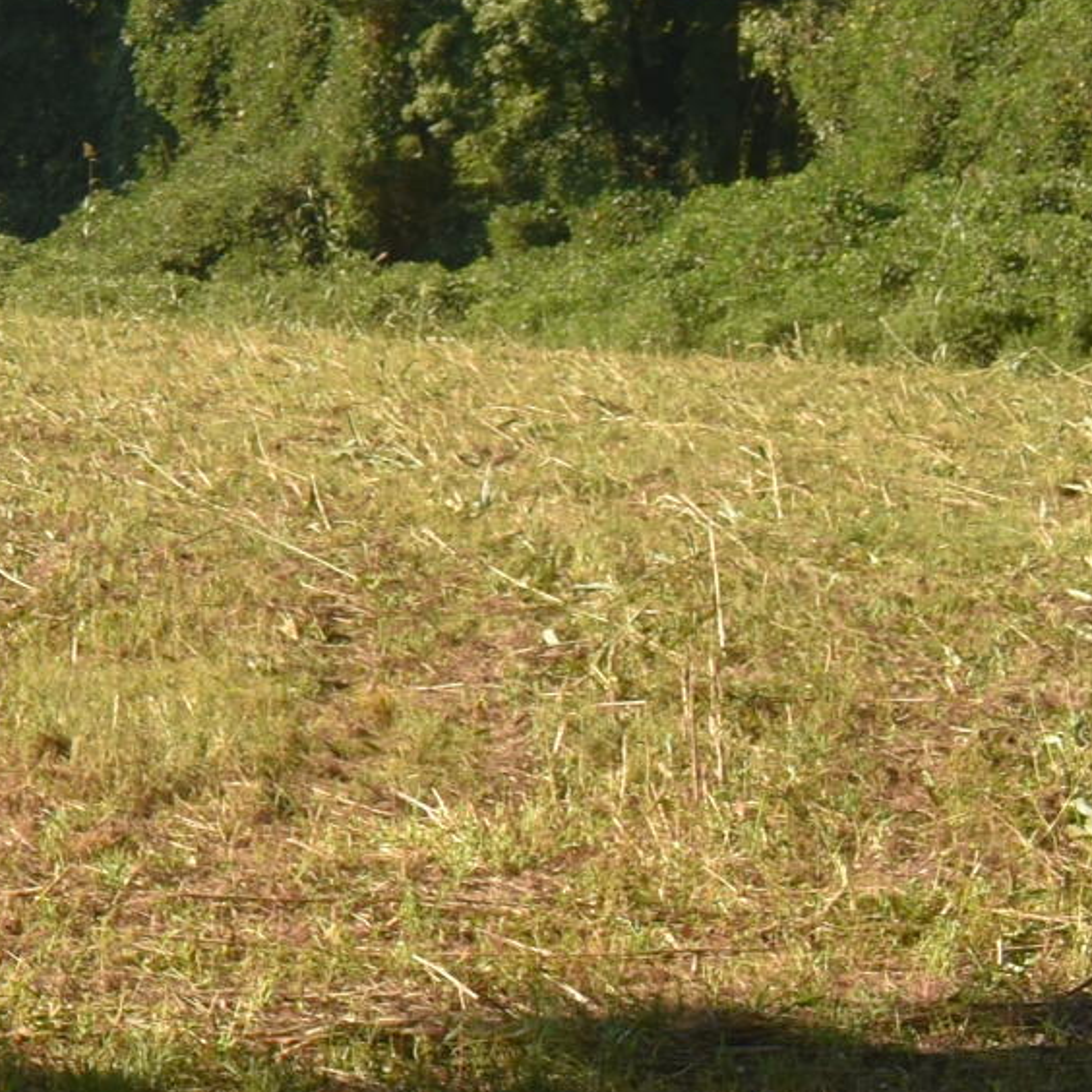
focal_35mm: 122
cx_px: -1332
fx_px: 4354
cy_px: 316
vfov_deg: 14.3
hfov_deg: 12.1
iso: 160
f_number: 8
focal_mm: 18
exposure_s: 1/250
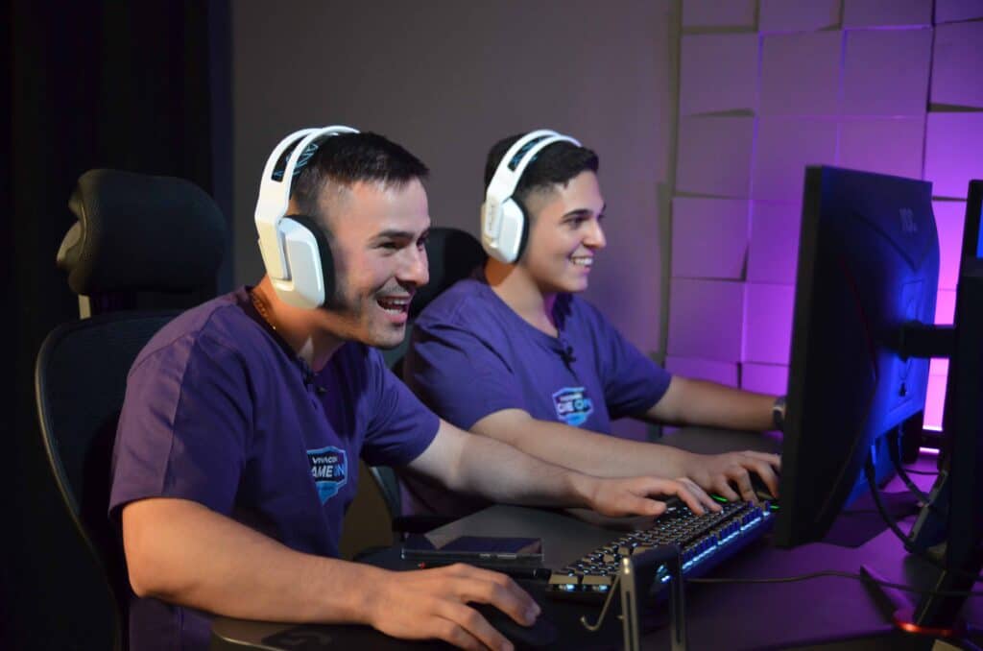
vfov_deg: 21.5
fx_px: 1717
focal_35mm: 63
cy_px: 326
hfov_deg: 32.0
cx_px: 492
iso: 1600
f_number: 2.8
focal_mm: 42
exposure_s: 1/80
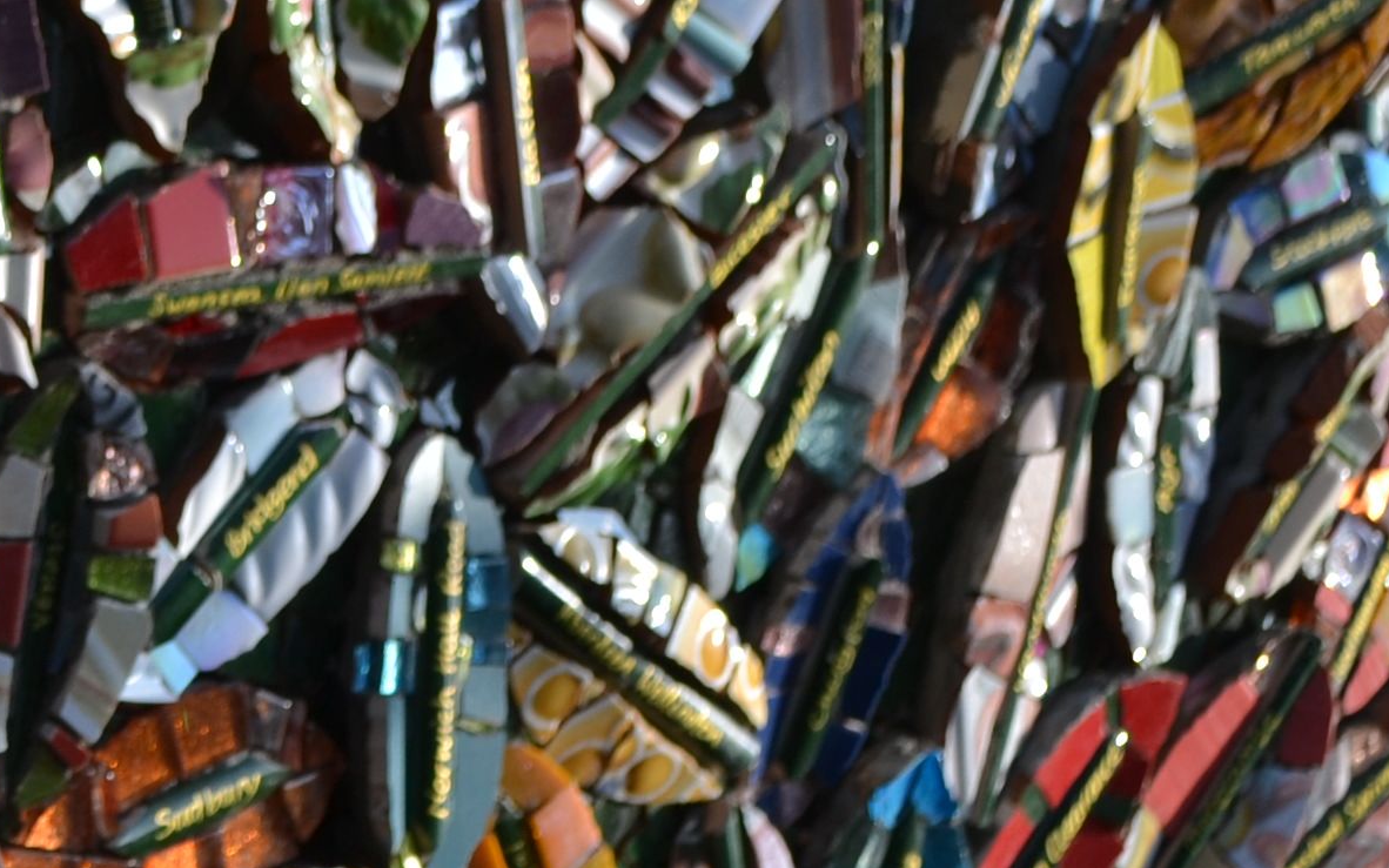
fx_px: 5414
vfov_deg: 9.2
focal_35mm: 143
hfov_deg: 13.8
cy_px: 638
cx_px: -672
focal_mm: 24
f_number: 4.5
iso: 100
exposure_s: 1/500
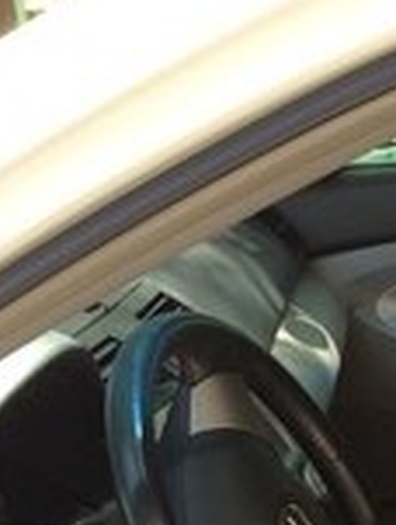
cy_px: 800
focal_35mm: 95
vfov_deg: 18.2
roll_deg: +2.2
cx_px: 556
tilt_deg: -32.4
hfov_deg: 14.7
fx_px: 1443
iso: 32
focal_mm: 4.15
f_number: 2.2
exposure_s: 1/114
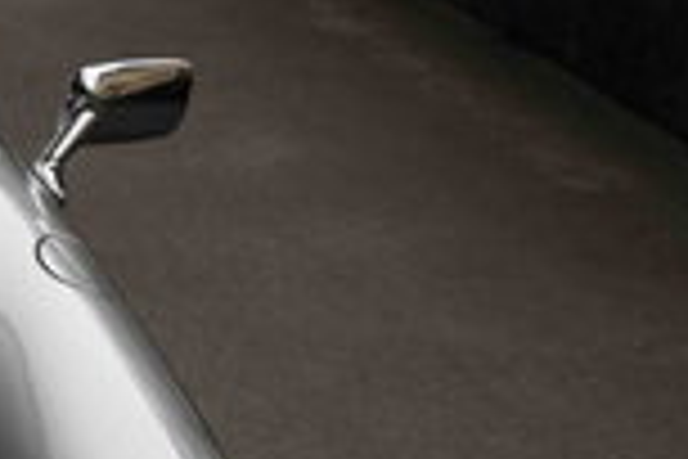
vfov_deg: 8.3
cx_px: -841
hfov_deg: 11.5
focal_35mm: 154
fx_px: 2934
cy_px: 1028
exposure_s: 1/320
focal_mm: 30.5
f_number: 7.1
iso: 500
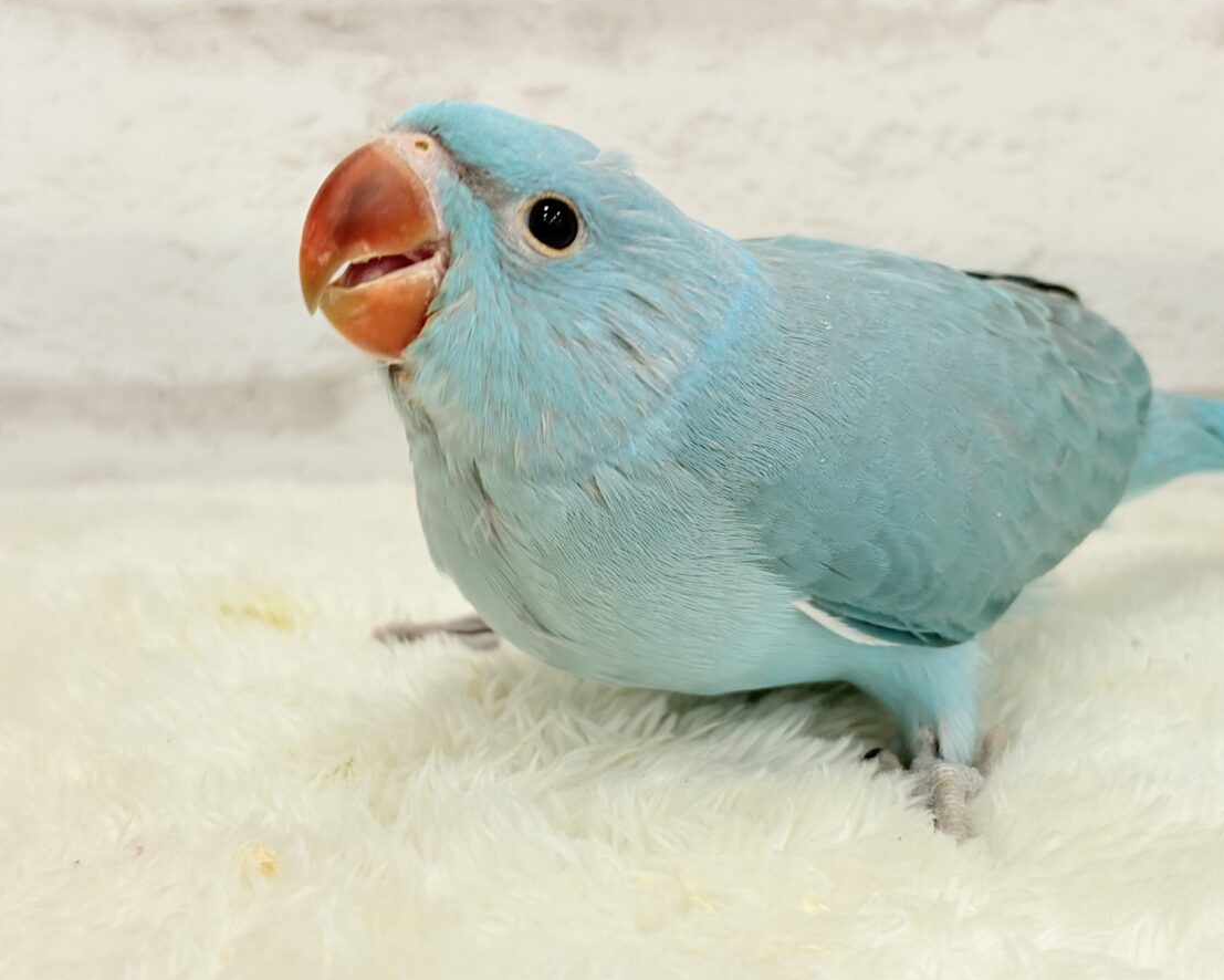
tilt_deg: -12.2
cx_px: 662
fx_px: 1993
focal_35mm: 55
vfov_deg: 27.6
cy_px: 490
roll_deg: -0.1
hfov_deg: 34.1
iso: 80
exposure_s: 1/100
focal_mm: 5.96
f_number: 1.6
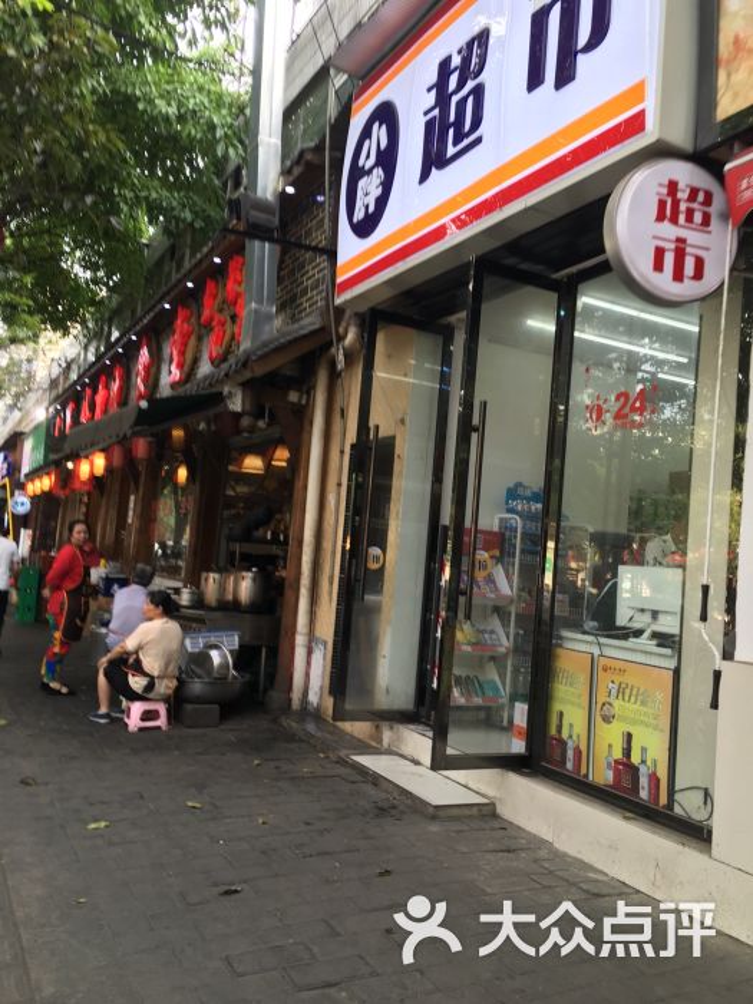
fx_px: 841
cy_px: 502
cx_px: 376
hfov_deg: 48.2
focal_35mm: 29
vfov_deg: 61.7
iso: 25
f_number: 2.2
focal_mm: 4.15
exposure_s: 1/50
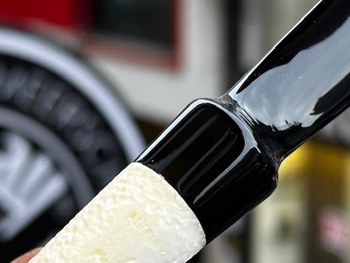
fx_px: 1264
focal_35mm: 125
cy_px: 190
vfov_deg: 11.8
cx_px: 178
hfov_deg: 15.8
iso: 125
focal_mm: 6.86
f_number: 1.78
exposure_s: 1/100
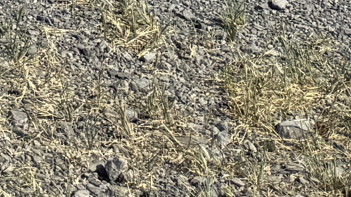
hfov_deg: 8.9
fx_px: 1833
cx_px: -697
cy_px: -704
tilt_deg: -1.9
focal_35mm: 197
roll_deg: -0.4
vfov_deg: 5.2
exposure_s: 1/7353
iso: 80
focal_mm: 6.76
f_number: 1.78
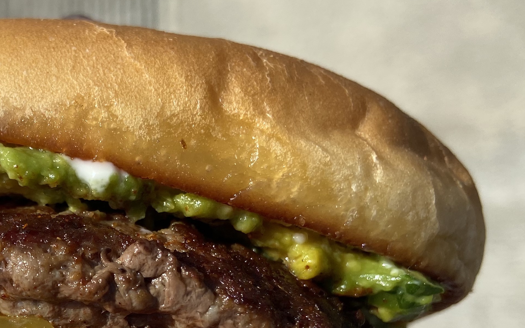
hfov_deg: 33.7
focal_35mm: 58
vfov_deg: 21.9
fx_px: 830
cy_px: 288
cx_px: 77
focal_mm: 4.25
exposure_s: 1/3846
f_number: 1.8
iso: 32
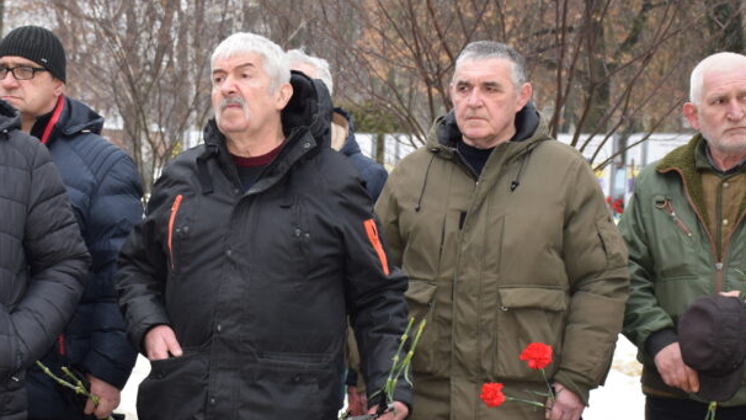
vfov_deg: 13.0
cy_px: 320
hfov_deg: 22.8
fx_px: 1838
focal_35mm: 93
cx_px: 230
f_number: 5.6
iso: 280
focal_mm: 35
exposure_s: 1/125
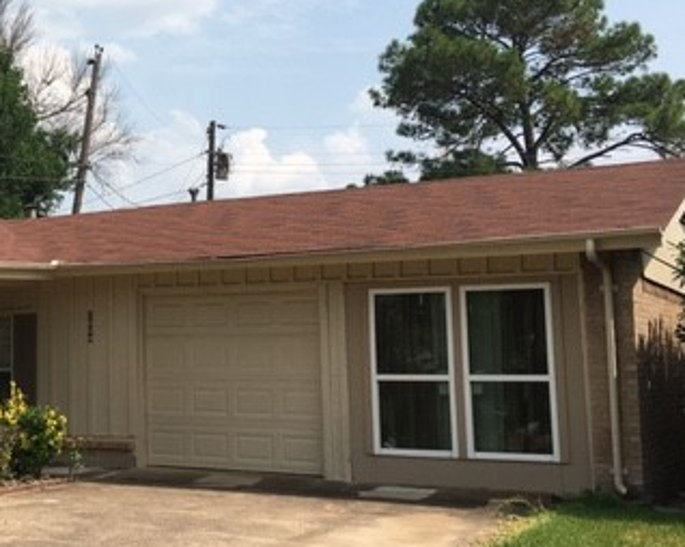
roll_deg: +1.2
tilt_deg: +8.0
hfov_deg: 31.5
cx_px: 69
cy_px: 226
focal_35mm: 57
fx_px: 1155
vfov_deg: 26.6
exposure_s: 1/1972
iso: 25
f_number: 2.2
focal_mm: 4.15
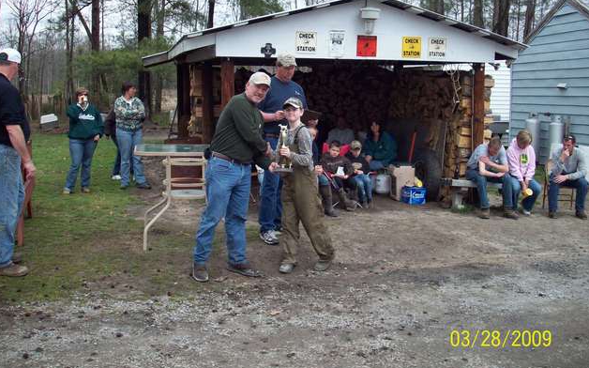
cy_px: 156
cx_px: 294
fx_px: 642
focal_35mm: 40
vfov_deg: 31.9
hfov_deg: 49.3
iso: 80
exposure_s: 1/635
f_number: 2.8
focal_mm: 6.2
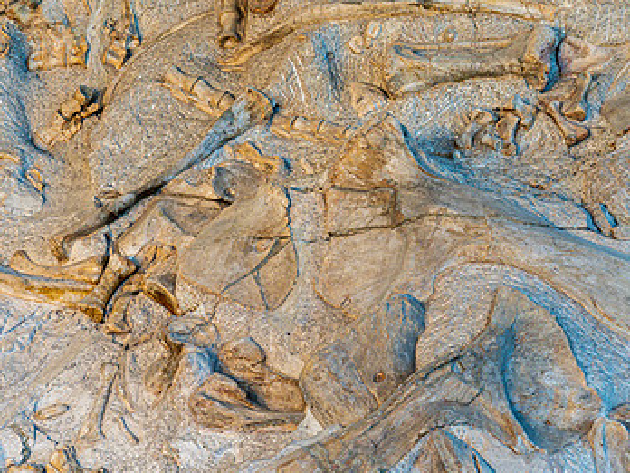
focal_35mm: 123
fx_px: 2239
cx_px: 353
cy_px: 188
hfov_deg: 16.0
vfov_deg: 12.0
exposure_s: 1/160
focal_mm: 70
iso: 640
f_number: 4
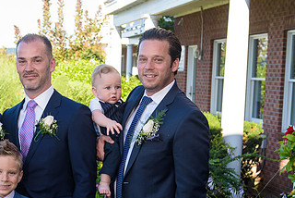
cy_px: 169
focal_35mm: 87
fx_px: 714
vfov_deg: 15.6
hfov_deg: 23.1
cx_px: 76
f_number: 4
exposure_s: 1/250
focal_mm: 48
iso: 200
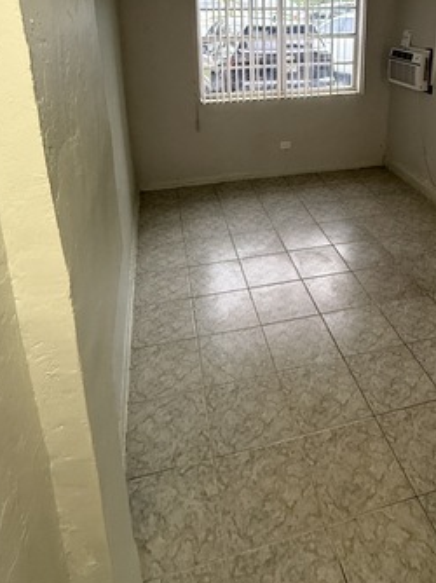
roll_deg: -0.4
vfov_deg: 59.2
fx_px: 471
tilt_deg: -15.7
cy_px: 128
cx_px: 286
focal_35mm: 28
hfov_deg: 48.9
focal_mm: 2.22
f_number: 2.2
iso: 320
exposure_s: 1/60
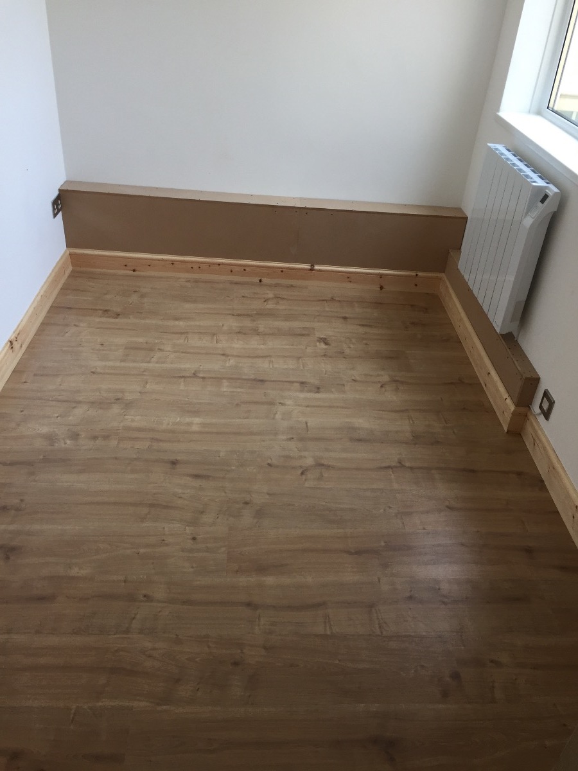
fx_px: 646
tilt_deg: -32.3
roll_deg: -3.9
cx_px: 289
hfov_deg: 48.2
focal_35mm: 29
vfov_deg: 61.7
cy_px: 386
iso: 50
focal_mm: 4.15
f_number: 2.2
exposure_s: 1/100
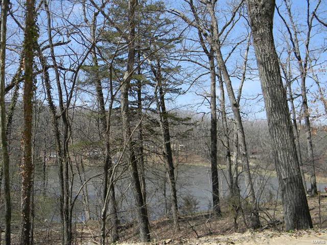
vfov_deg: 35.1
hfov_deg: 45.8
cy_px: 122
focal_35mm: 41
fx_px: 387
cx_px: 164
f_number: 3.8
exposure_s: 1/573
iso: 80
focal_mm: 7.3
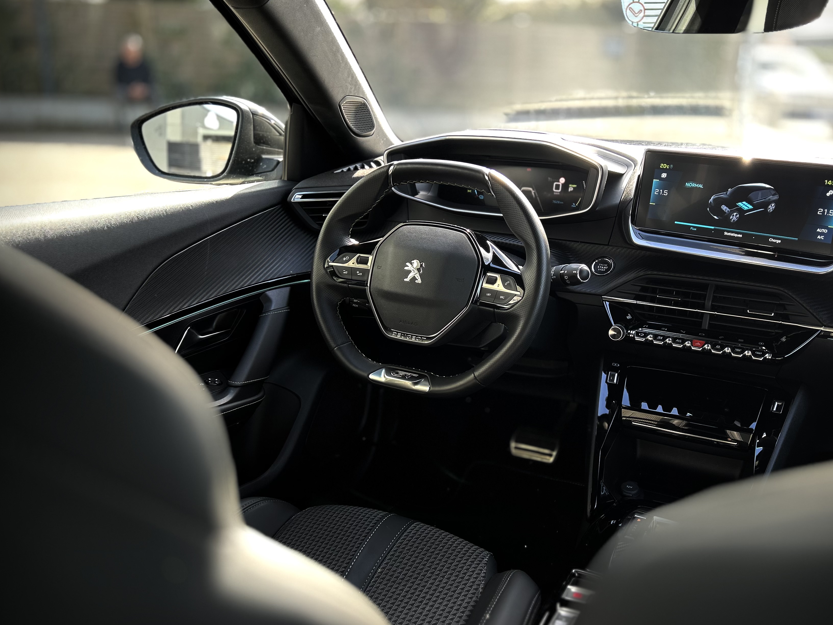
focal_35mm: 32
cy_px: 320
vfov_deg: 44.2
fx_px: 770
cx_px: 473
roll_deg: -1.9
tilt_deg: -19.5
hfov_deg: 56.6
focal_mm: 5.7
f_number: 1.5
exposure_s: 1/121
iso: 64
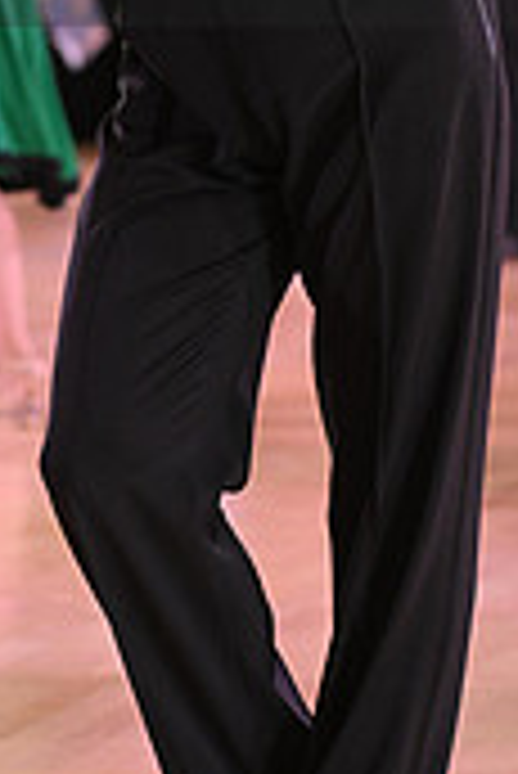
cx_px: -74
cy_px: -122
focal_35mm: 331
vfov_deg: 6.2
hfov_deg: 4.2
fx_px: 7129
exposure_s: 1/200
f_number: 4.5
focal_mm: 98
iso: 1600
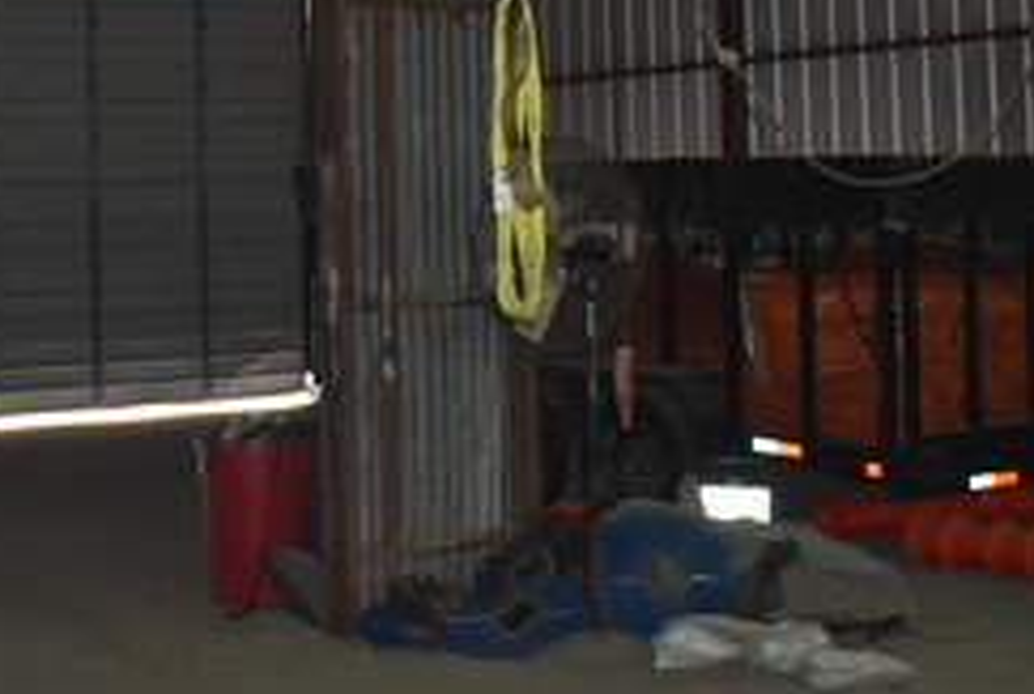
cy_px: 55
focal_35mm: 71
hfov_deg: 28.3
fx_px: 2043
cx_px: 379
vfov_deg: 18.9
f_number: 4
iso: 800
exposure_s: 1/200
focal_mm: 18
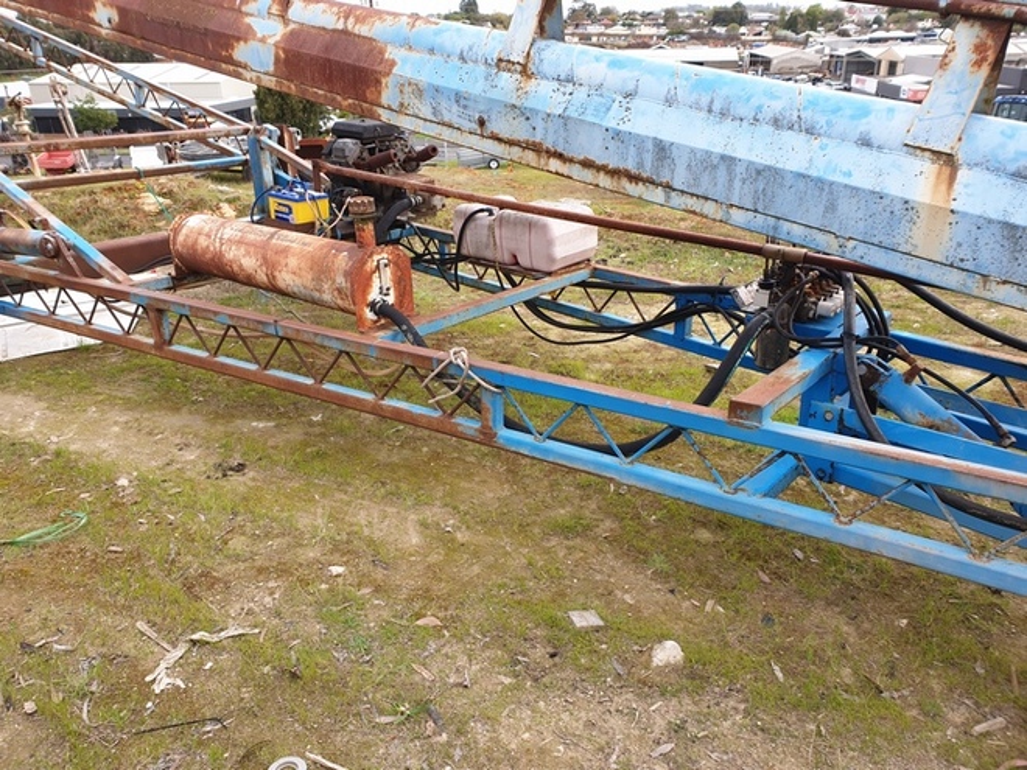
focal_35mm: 26
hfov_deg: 67.3
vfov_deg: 53.1
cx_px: 514
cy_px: 385
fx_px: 771
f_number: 2.4
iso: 50
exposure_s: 1/243
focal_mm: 4.3
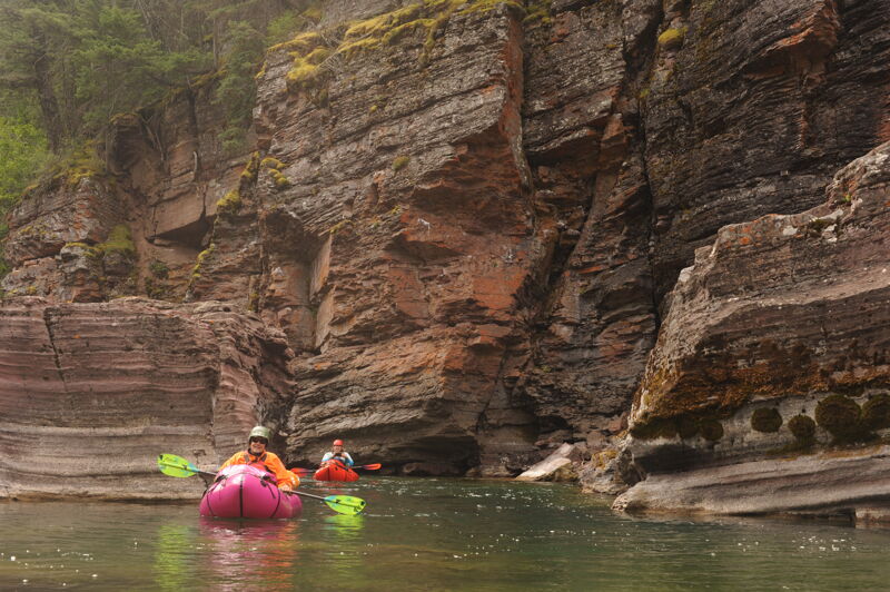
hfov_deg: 39.6
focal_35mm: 50
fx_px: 1235
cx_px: 445
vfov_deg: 26.9
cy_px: 296
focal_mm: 50
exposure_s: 1/125
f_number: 7.1
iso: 250
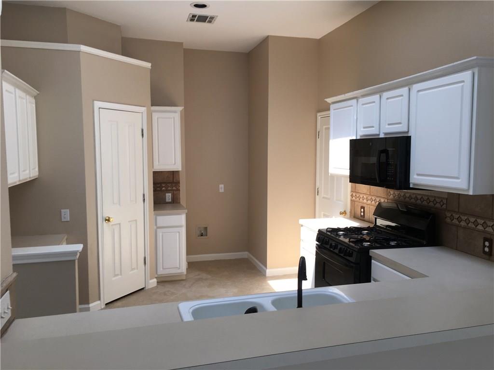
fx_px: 414
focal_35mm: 29
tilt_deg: -4.9
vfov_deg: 48.2
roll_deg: +0.0
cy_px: 185
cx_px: 247
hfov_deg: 61.7
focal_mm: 4.15
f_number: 2.2
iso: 32
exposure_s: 1/60
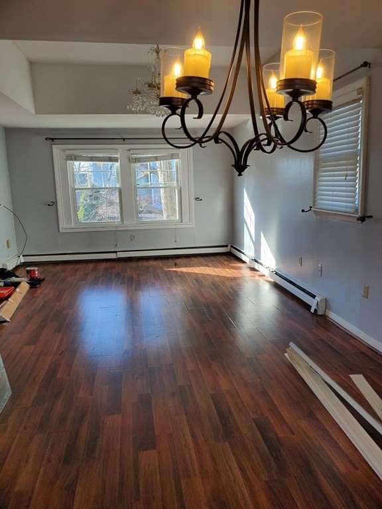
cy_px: 254
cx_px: 191
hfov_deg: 53.1
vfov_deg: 67.3
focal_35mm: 26
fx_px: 383
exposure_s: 1/120
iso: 50
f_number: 2.4
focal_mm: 4.3
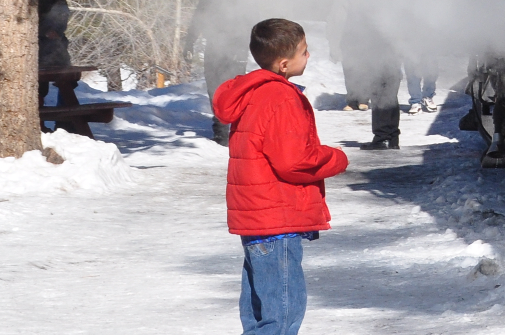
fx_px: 3601
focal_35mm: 257
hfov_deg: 7.7
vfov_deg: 5.3
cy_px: -153
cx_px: 994
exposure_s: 1/250
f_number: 10
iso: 400
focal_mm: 42
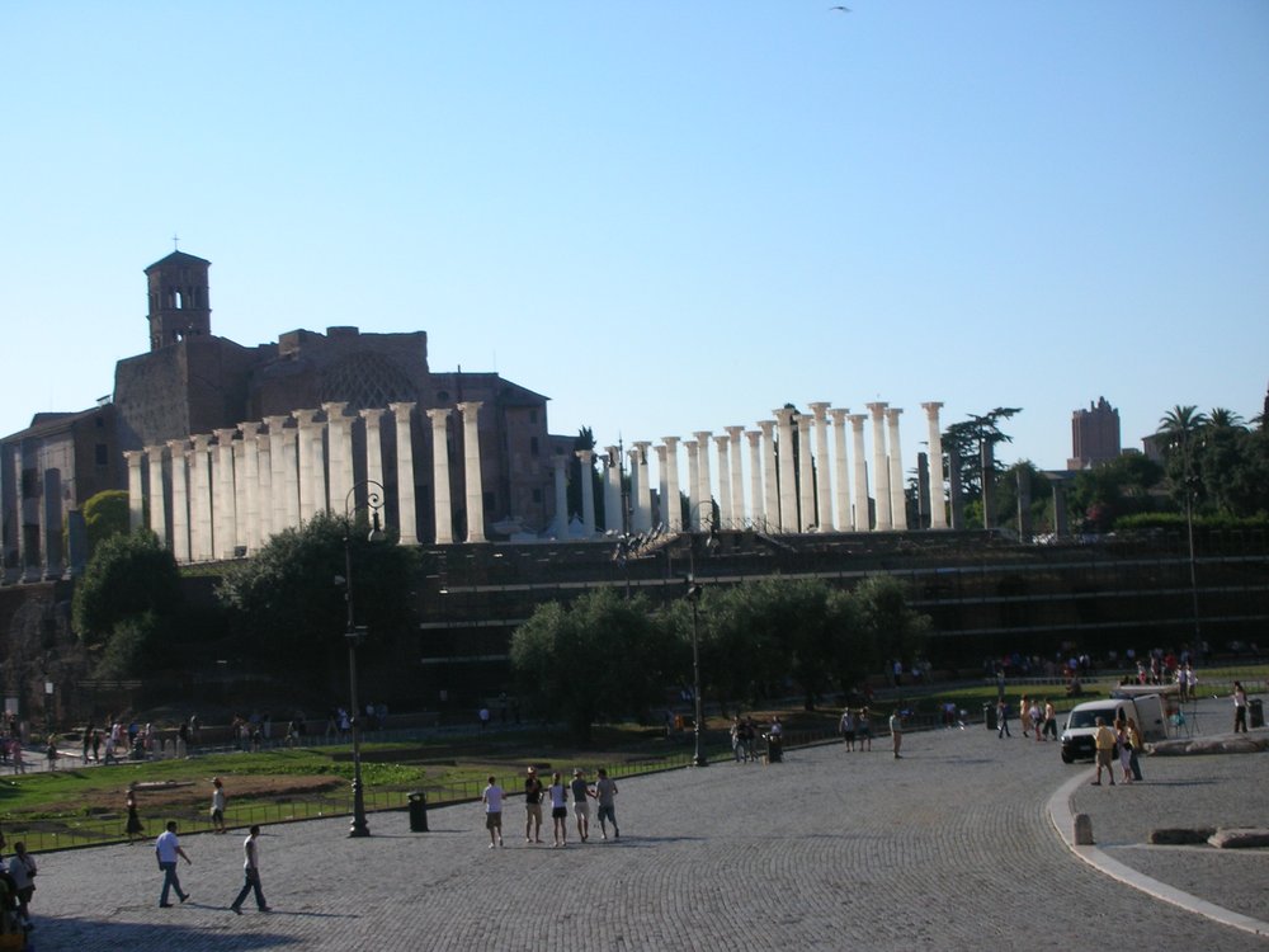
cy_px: 476
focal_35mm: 73
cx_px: 634
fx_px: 2676
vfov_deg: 20.2
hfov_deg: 26.7
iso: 50
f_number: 12.4
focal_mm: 12.2
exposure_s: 1/64.5
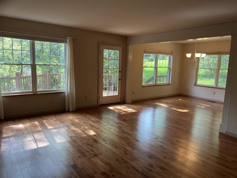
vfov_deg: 53.1
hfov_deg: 67.3
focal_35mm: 26
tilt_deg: -3.7
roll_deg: -0.7
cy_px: 89
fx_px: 178
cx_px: 118
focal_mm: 5.1
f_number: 1.6
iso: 80
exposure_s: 1/120
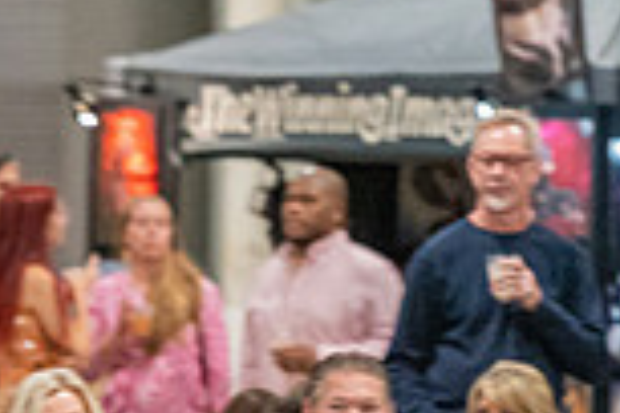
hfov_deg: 2.7
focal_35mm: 758
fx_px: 13053
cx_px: -454
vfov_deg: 1.8
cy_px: 630
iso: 6400
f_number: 2.8
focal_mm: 200
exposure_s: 1/250
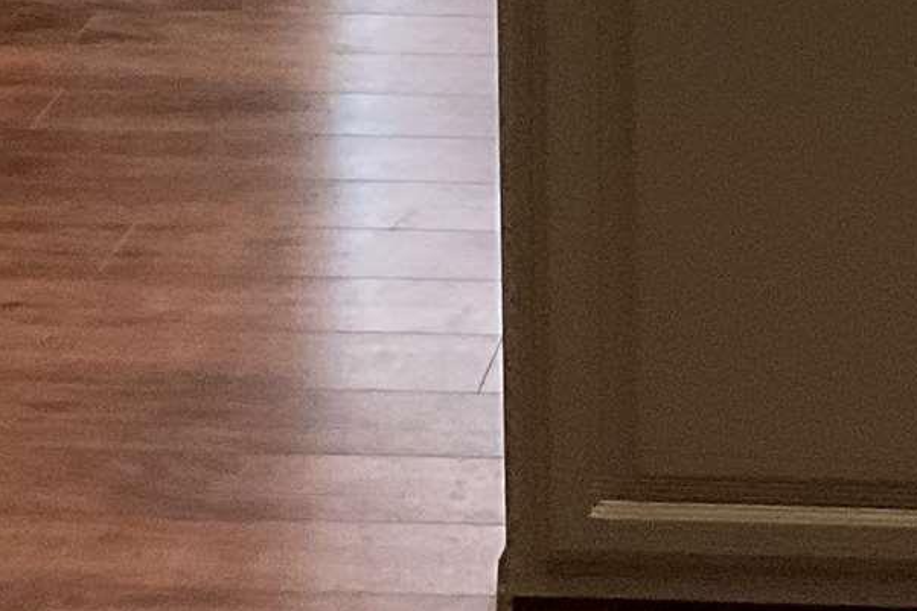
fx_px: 3921
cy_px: -567
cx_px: 1120
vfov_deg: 8.5
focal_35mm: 154
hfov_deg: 13.0
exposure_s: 1/60
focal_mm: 3
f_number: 1.8
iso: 80
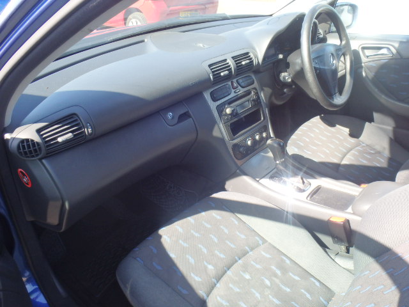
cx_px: 204
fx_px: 331
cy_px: 154
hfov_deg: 63.4
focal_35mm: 28
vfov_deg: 49.7
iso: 125
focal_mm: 5
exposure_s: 1/100
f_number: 3.9
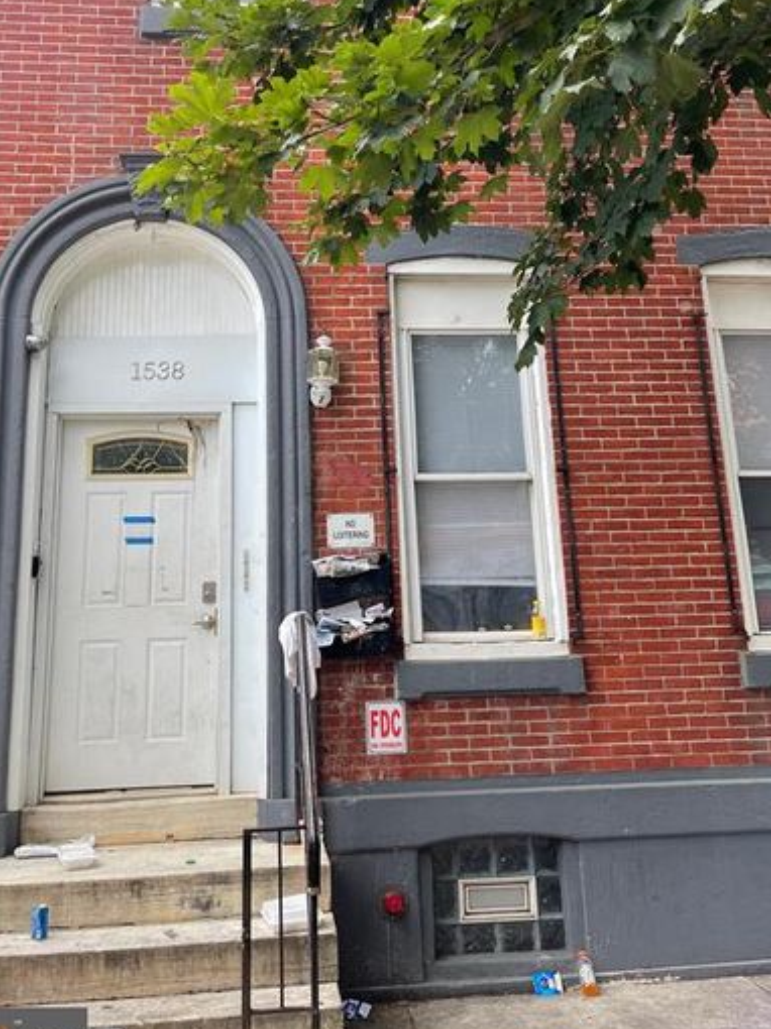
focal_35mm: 34
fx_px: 1011
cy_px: 407
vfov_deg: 53.6
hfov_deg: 41.8
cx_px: 373
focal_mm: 5.1
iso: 32
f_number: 1.6
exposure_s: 1/540
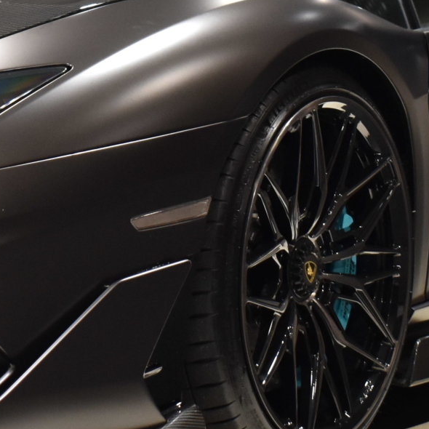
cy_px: 96
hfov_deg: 11.2
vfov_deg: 11.2
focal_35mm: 155
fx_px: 2173
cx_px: 24
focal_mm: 28
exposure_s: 1/50
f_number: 4.2
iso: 900
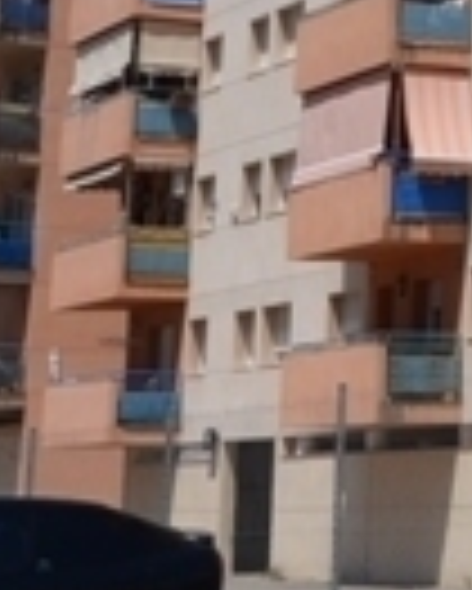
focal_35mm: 154
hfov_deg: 9.2
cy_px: -248
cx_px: 1043
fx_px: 2686
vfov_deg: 12.0
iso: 100
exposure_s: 1/320
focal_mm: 18
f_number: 9
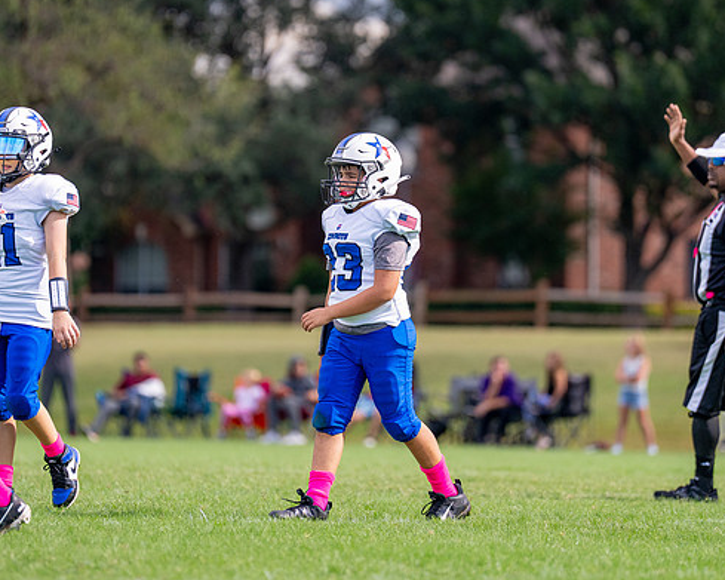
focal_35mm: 326
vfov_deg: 4.7
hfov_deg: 5.9
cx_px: 367
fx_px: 6994
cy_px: 235
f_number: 2.8
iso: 500
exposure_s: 1/4000
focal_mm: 200
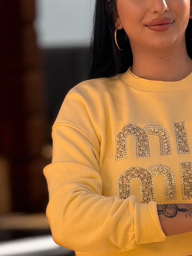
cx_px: 175
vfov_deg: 5.9
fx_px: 2462
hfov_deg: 4.5
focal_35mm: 333
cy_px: 181
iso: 50
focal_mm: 15.66
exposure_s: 1/1577
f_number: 2.8
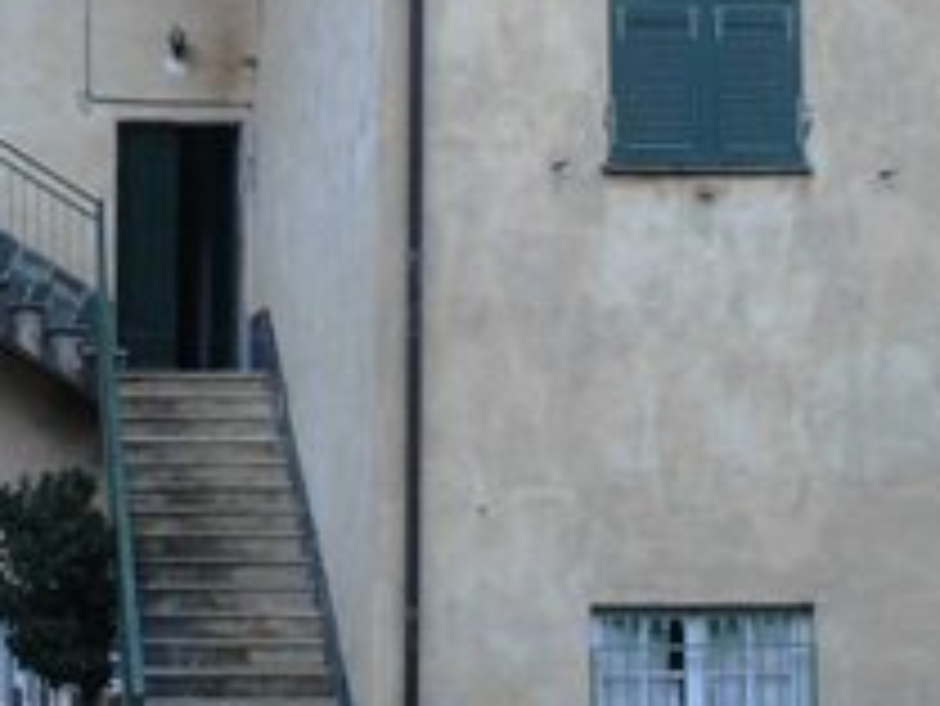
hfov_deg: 17.7
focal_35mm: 110
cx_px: 180
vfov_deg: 13.4
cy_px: 85
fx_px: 2989
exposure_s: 1/250
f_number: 2.9
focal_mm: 6.3
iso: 100
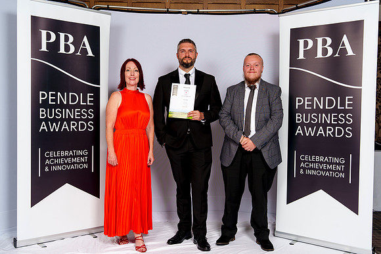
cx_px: 190
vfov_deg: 36.1
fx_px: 390
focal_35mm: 37
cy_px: 127
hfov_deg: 52.1
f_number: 8
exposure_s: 1/125
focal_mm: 36
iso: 100
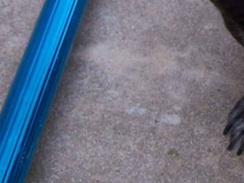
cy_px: -38
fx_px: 1078
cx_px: 371
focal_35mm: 153
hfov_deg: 12.3
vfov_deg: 9.6
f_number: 2.8
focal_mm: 6.3
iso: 80
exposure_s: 1/160
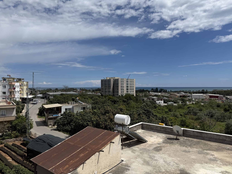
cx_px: 116
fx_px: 161
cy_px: 87
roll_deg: +0.2
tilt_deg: +0.5
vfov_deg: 56.8
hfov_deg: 71.6
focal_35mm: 24
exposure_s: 1/11905
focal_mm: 6.76
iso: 80
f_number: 1.78
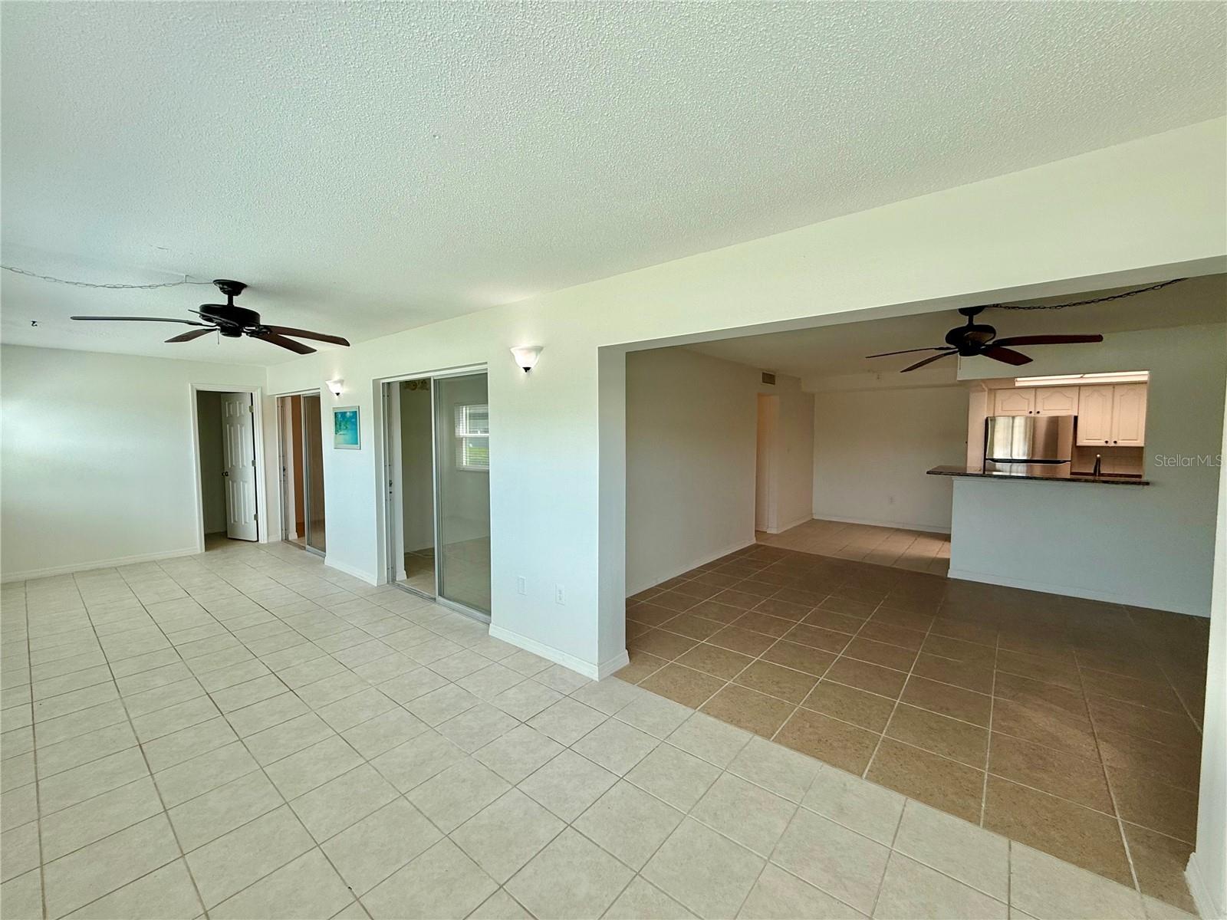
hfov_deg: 102.1
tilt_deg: -3.2
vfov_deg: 85.7
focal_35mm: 14
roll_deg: -0.3
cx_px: 614
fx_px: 496
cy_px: 460
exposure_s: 1/105
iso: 40
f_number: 2.2
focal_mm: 2.22
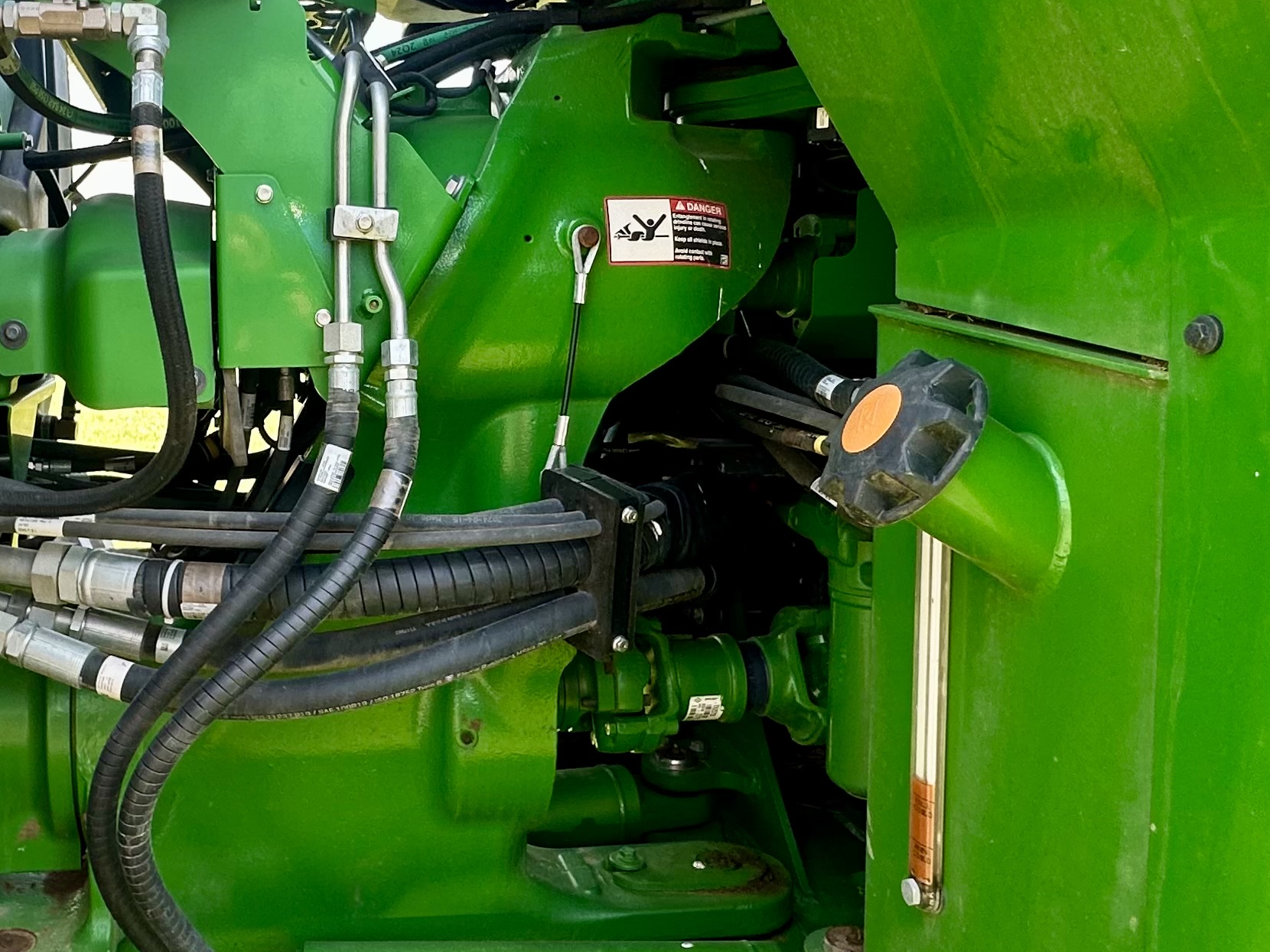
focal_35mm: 34
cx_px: 331
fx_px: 1247
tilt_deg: -5.8
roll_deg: -1.3
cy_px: 401
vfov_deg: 41.7
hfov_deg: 51.8
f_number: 2.2
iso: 50
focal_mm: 2.22
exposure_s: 1/99
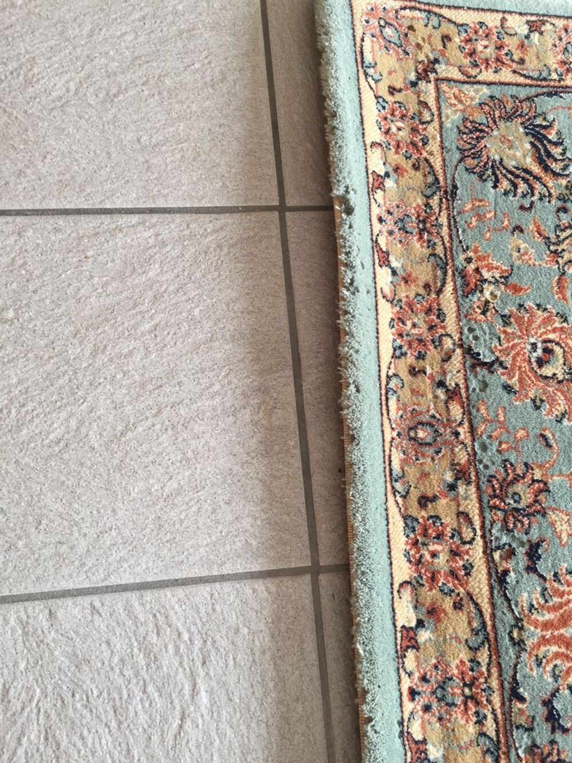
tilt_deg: -69.3
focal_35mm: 29
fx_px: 639
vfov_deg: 61.7
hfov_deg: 48.2
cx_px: 286
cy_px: 382
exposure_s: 1/50
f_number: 2.2
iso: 40
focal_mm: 4.15
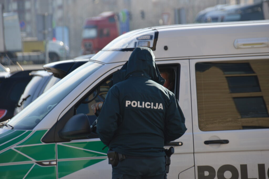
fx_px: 2352
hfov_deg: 6.5
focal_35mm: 315
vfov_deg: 4.4
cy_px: 90
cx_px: 134
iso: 100
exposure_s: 1/200
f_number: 6.3
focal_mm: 210
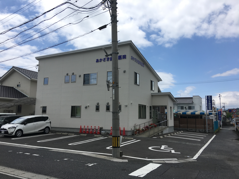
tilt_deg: +8.4
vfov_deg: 48.2
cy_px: 90
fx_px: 200
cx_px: 120
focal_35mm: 29
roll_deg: -1.9
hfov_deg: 61.7
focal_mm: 4.15
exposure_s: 1/1876
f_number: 2.2
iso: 25
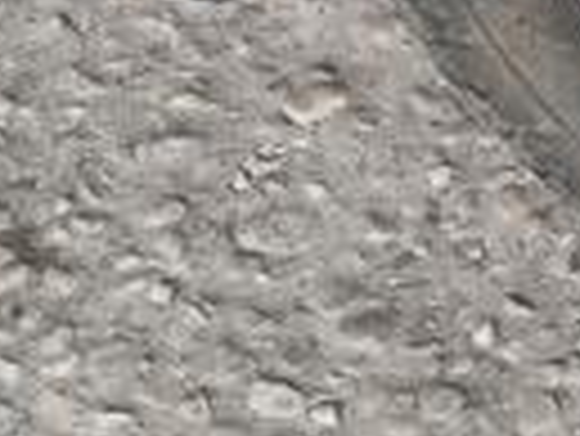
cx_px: 1151
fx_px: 2163
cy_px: -346
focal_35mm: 129
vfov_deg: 10.8
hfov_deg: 13.2
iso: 80
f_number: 1.8
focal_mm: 3.98
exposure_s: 1/60
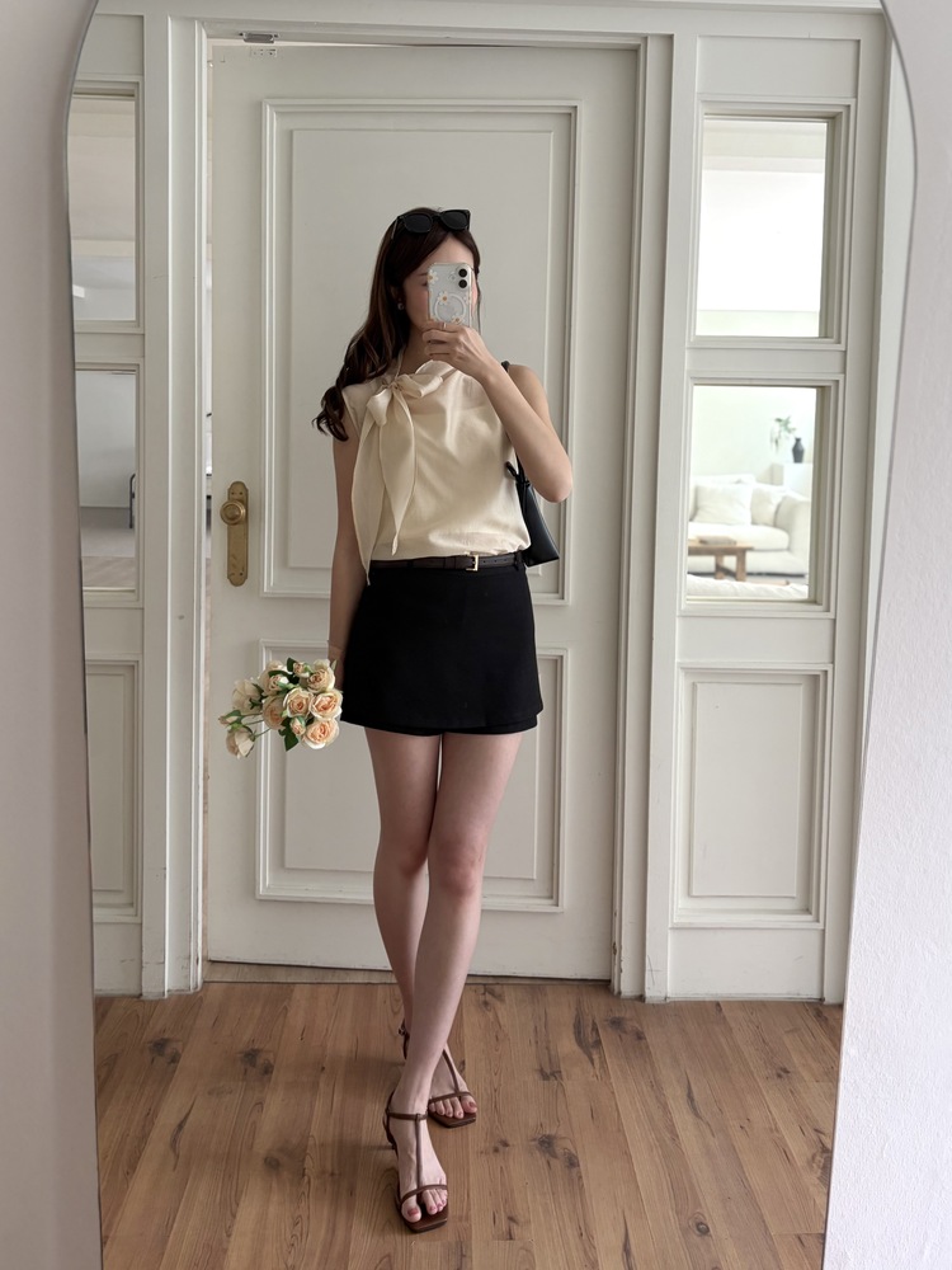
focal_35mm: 26
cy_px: 635
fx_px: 953
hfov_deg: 53.1
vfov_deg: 67.3
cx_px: 476
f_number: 1.6
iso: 125
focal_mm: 5.96
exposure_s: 1/74
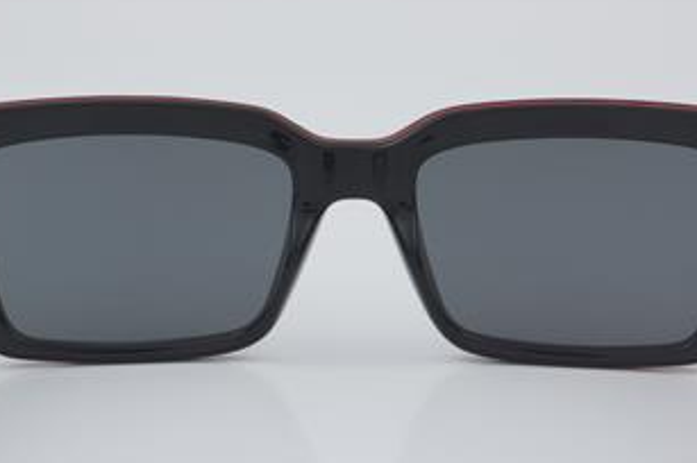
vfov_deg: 12.7
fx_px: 2082
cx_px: 354
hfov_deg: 19.0
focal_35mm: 108
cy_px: 232
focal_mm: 55
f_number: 32
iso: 100
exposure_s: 1/4
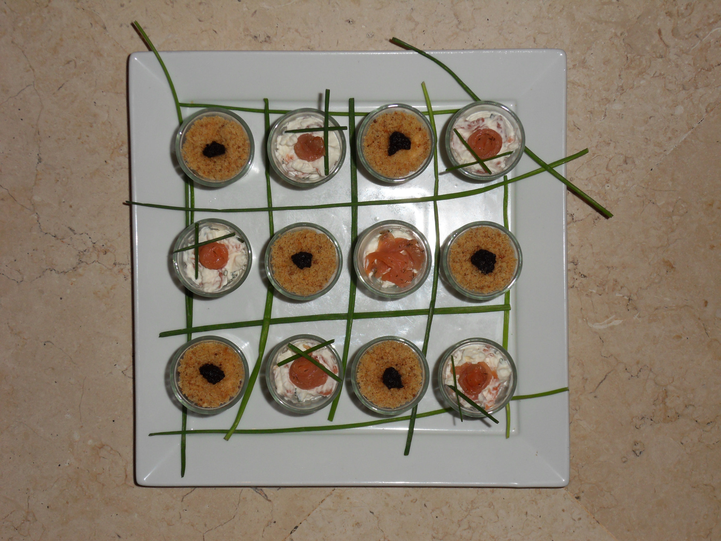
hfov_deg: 32.2
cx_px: 360
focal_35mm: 60
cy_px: 270
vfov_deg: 24.4
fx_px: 1250
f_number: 4.8
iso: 100
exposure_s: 1/60
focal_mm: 10.5
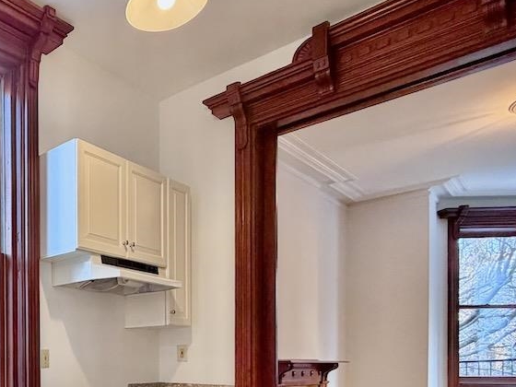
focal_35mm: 32
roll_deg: +0.2
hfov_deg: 45.7
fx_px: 477
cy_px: 372
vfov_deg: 39.7
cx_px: -23
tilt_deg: -1.9
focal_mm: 2.22
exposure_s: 1/60
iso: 250
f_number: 2.2
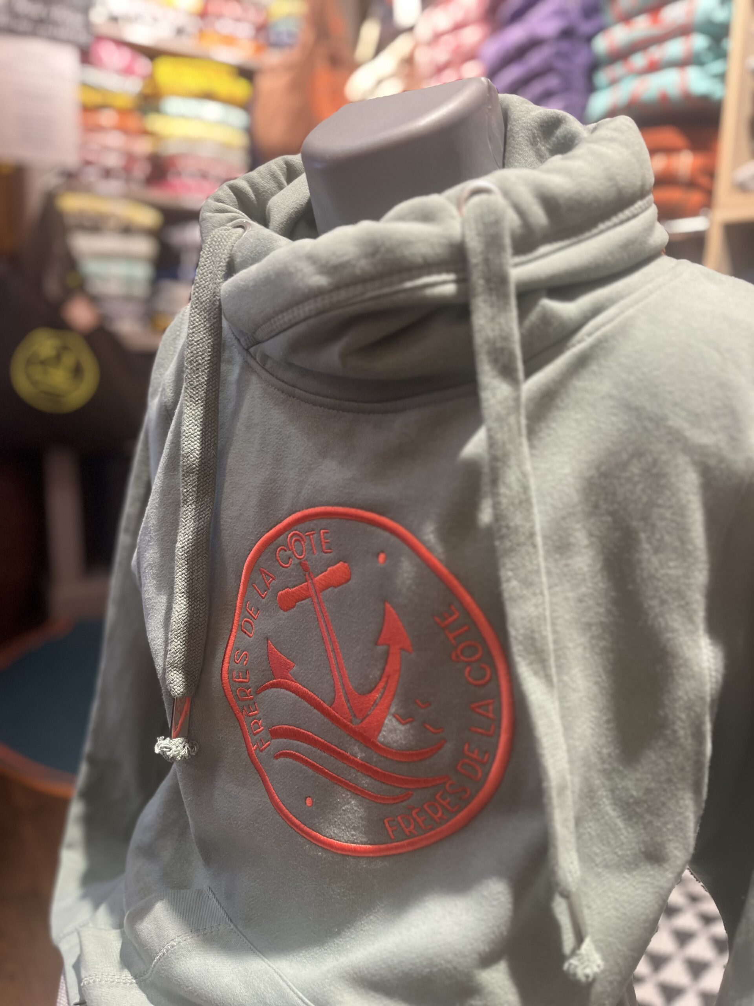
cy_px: 503
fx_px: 755
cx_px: 377
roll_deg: -2.4
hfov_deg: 53.1
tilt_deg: -12.1
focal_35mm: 26
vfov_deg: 67.3
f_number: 1.6
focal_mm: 5.1
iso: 125
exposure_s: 1/50
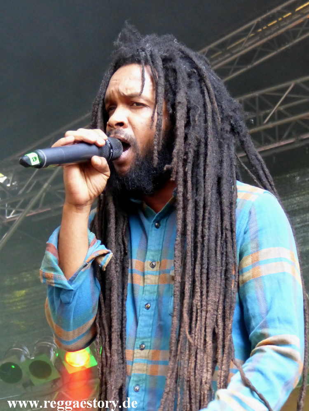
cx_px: 154
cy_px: 206
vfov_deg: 22.0
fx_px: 1059
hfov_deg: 16.6
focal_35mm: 89
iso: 640
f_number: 2.8
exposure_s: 1/160
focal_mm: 16
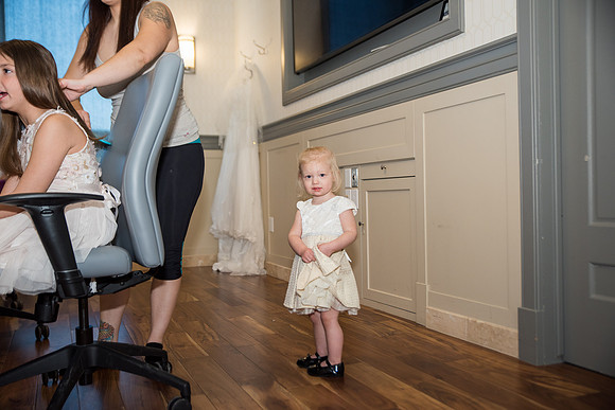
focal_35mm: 35
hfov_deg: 54.4
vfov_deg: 37.9
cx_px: 308
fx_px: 598
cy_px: 205
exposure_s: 1/100
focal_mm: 35
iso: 400
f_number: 2.8
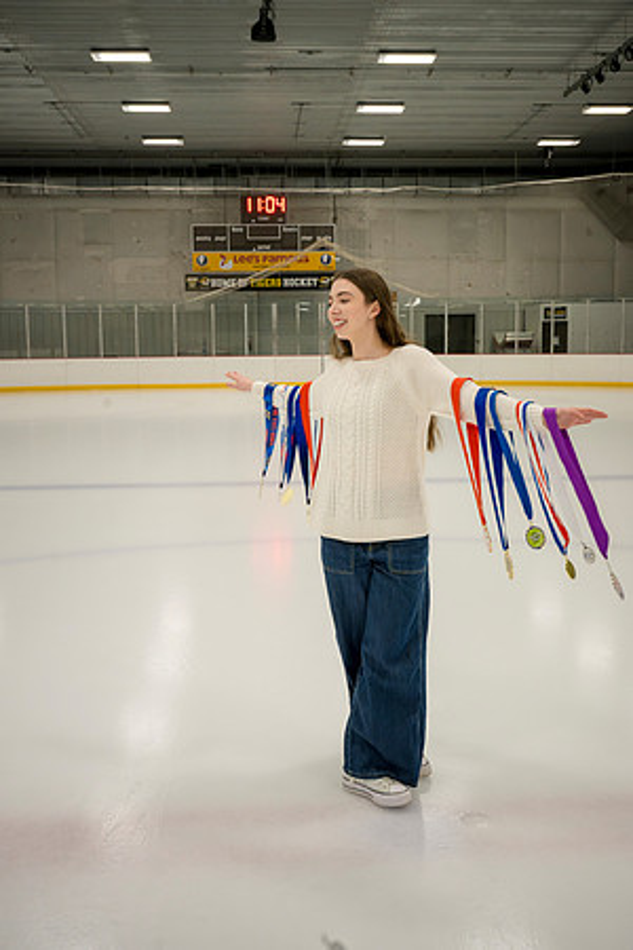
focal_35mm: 37
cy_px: 475
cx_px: 316
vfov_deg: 51.9
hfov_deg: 35.9
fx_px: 976
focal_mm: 37
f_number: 8
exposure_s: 1/250
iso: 3200
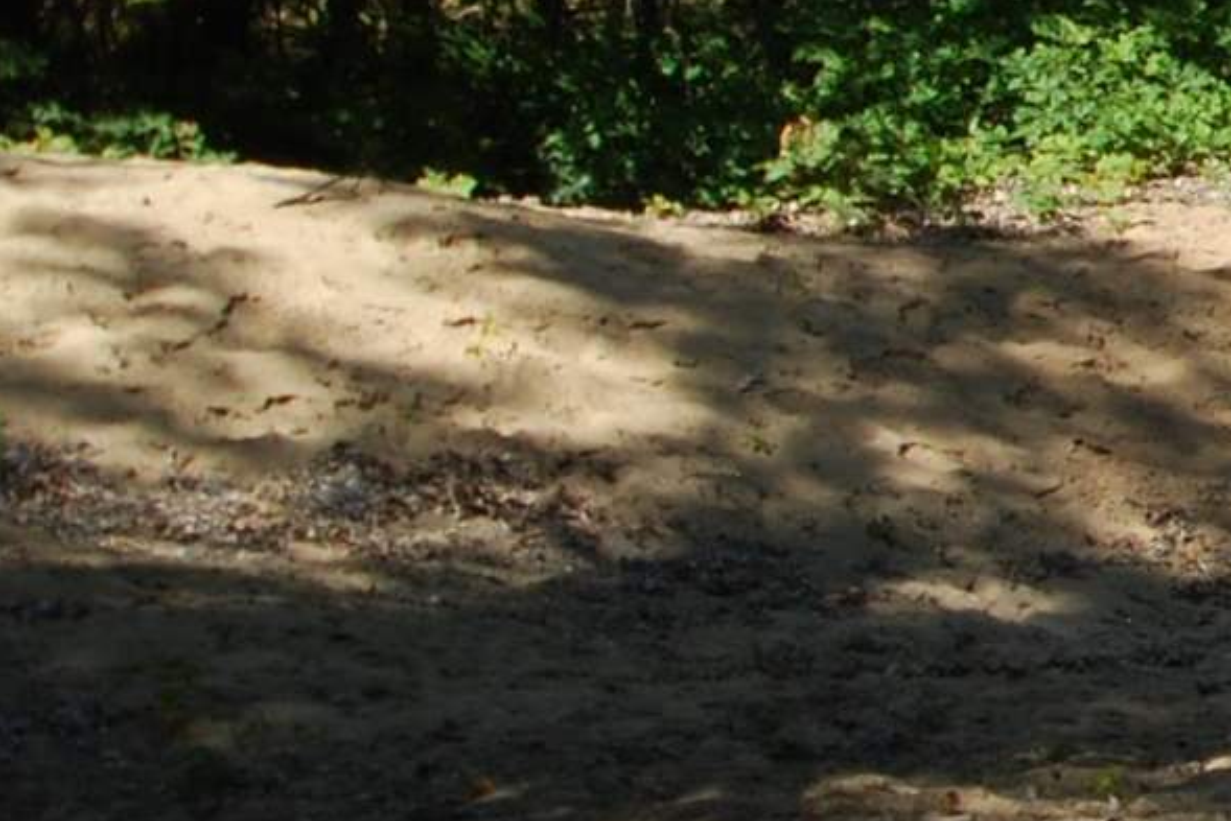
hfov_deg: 9.8
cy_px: 134
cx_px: 2836
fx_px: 6430
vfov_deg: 7.3
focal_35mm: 188
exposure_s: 1/160
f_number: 6.3
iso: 100
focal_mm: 24
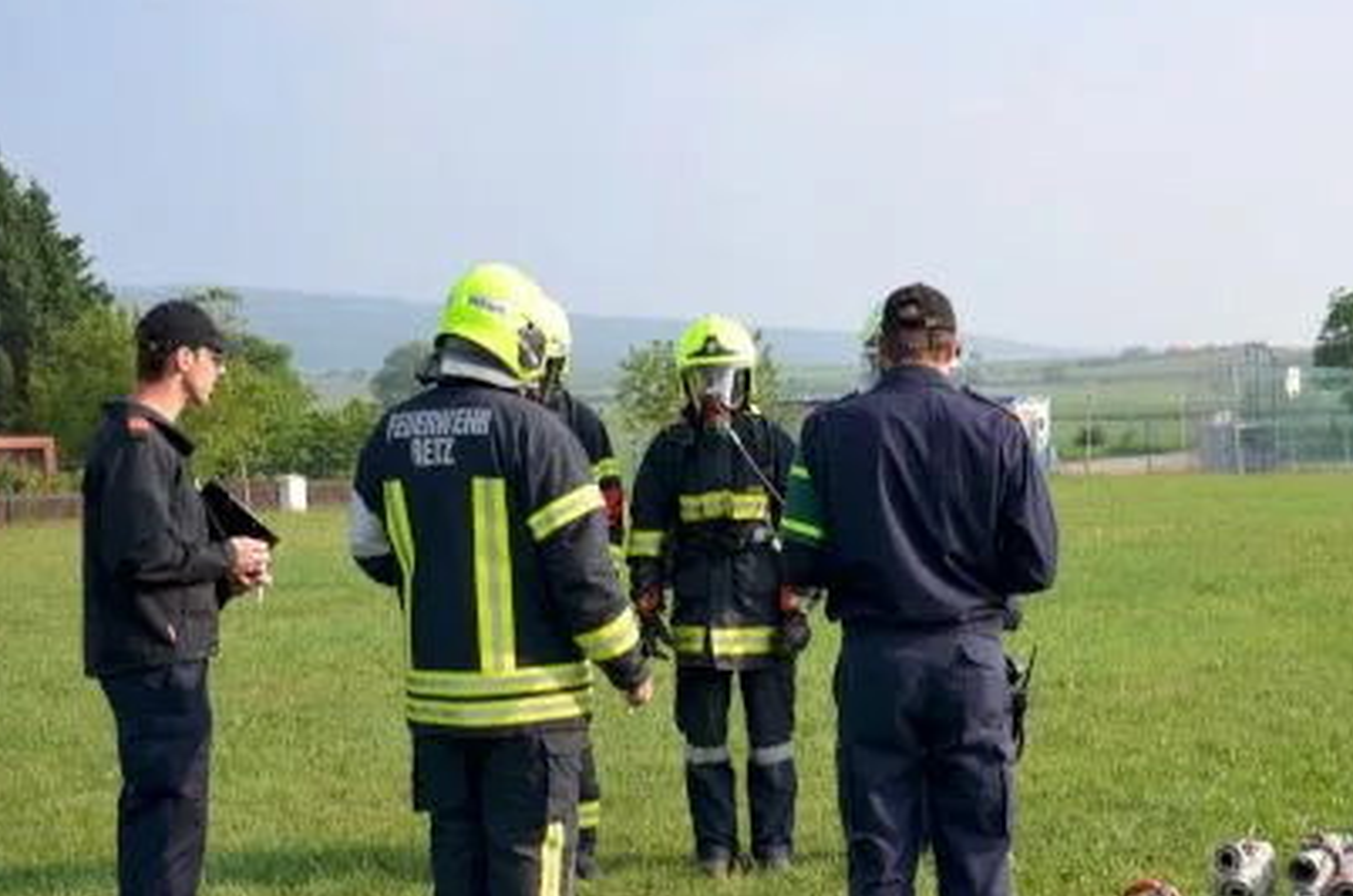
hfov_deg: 31.6
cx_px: 939
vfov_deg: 21.3
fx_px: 2362
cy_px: 687
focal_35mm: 63
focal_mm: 26
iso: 400
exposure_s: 1/1250
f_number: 5
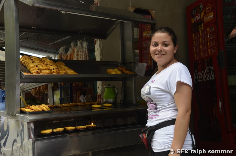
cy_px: 78
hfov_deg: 41.2
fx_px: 314
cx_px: 118
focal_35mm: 48
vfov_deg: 27.9
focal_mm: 32
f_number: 7.1
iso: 320
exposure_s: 1/200
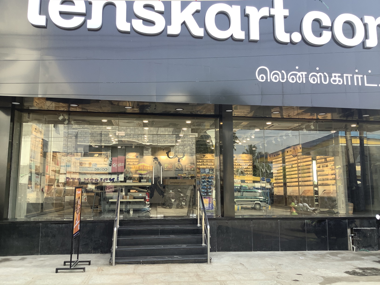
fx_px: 340
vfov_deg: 45.4
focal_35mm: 31
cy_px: 142
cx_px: 190
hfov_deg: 58.4
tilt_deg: +7.6
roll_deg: +1.8
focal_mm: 3.3
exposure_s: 1/192
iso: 25
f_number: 2.4
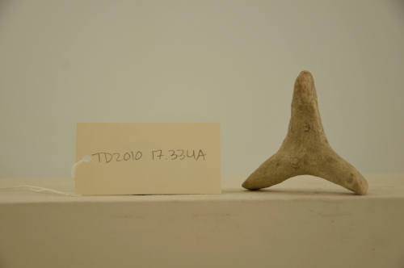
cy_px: 134
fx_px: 773
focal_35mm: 69
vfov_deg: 19.7
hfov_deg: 29.3
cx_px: 202
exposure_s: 1/60
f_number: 5
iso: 200
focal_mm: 46
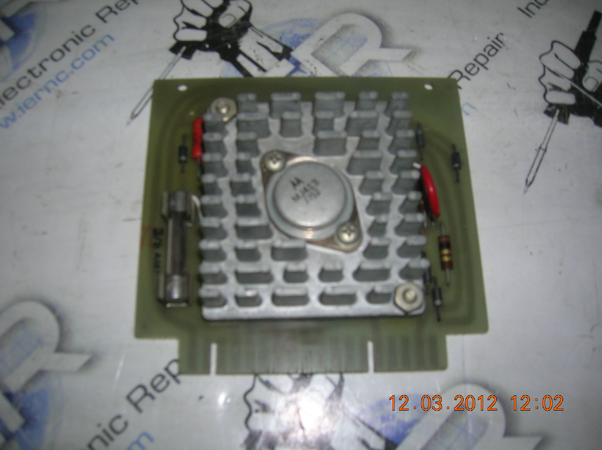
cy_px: 225
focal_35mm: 34
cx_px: 301
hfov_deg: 54.0
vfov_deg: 41.7
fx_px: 591
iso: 50
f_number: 2.9
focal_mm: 5.7
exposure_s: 1/60.1
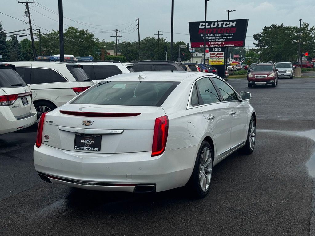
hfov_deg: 39.7
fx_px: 437
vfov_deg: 30.3
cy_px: 118
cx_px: 158
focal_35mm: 48
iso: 64
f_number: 1.78
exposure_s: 1/5848
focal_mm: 6.76
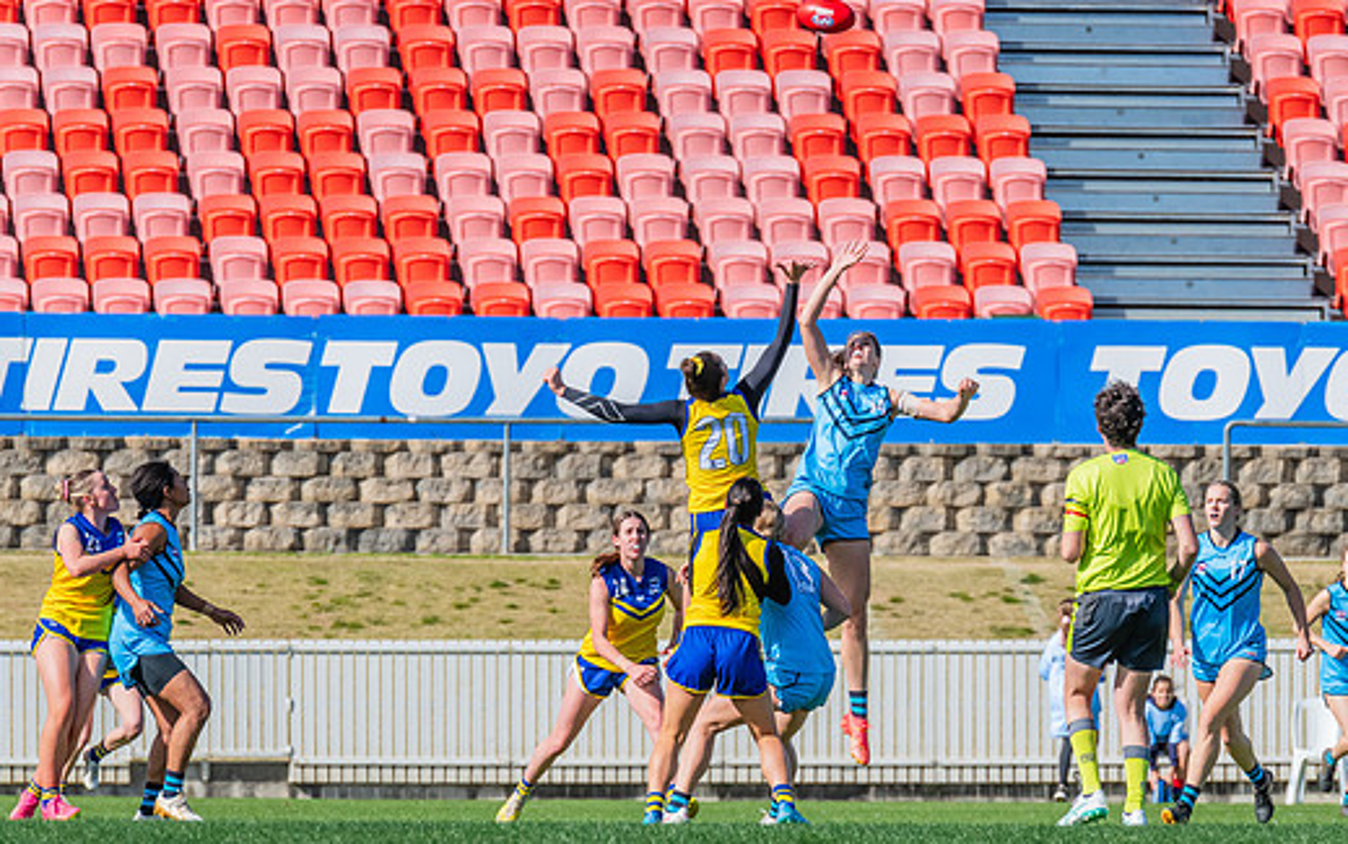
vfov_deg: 2.4
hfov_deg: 3.9
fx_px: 19849
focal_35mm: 540
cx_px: 777
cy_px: 489
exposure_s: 1/1250
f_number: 11
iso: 800
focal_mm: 420
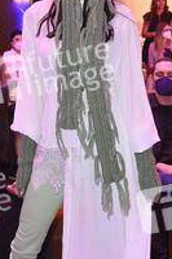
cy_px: 139
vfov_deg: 26.7
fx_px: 546
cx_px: 85
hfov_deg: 17.9
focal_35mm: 76
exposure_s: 1/80
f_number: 5.6
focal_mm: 38
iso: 2500
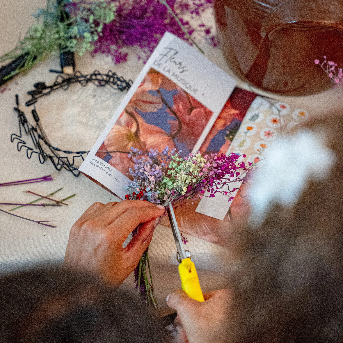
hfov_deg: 19.3
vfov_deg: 19.3
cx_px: 171
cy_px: 169
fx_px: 1009
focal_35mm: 90
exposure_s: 1/160
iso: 5000
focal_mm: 70
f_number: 2.8
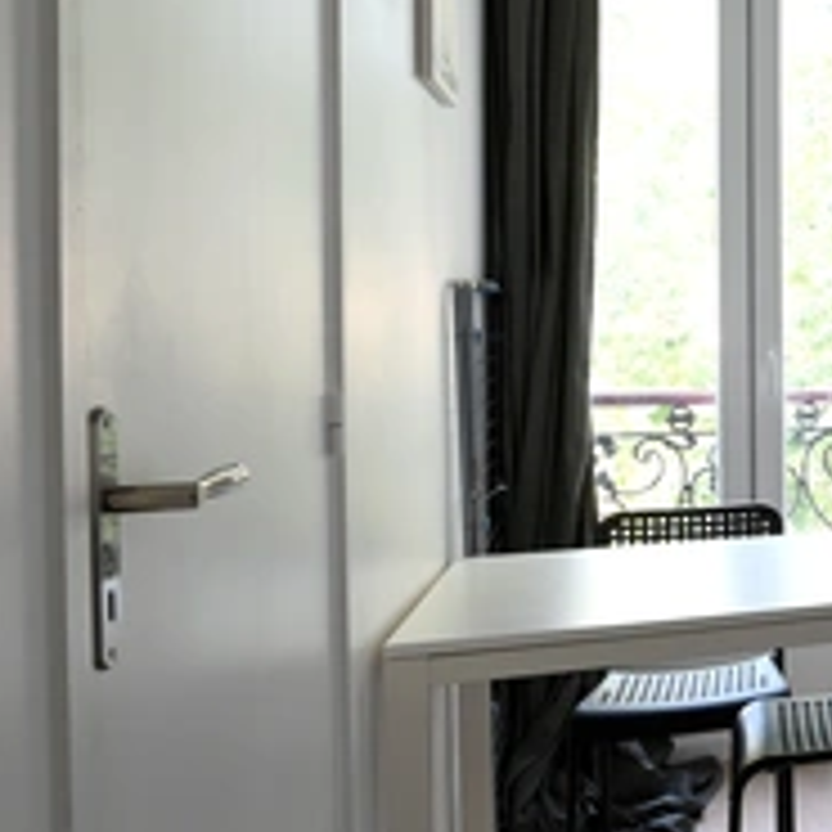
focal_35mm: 44
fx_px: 1196
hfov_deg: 25.3
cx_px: 1336
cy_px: 340
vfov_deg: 38.2
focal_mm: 16
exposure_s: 1/2.5
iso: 400
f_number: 11
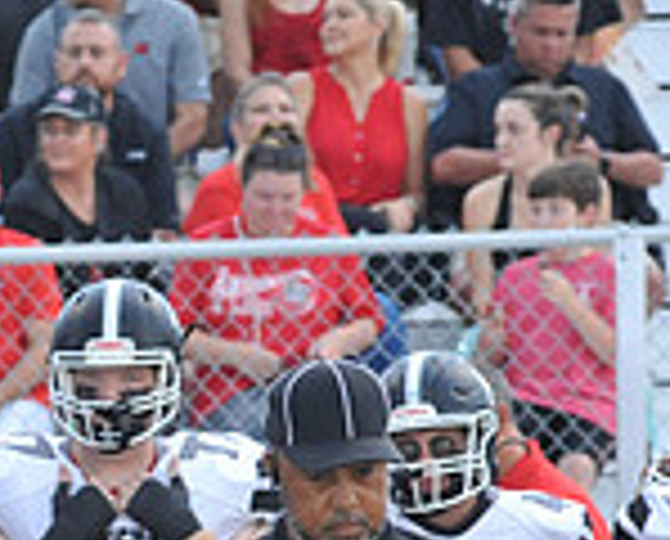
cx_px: -369
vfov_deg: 2.1
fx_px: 14474
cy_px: 832
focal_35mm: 728
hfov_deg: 2.6
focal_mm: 200
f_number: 6.3
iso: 3200
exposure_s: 1/250
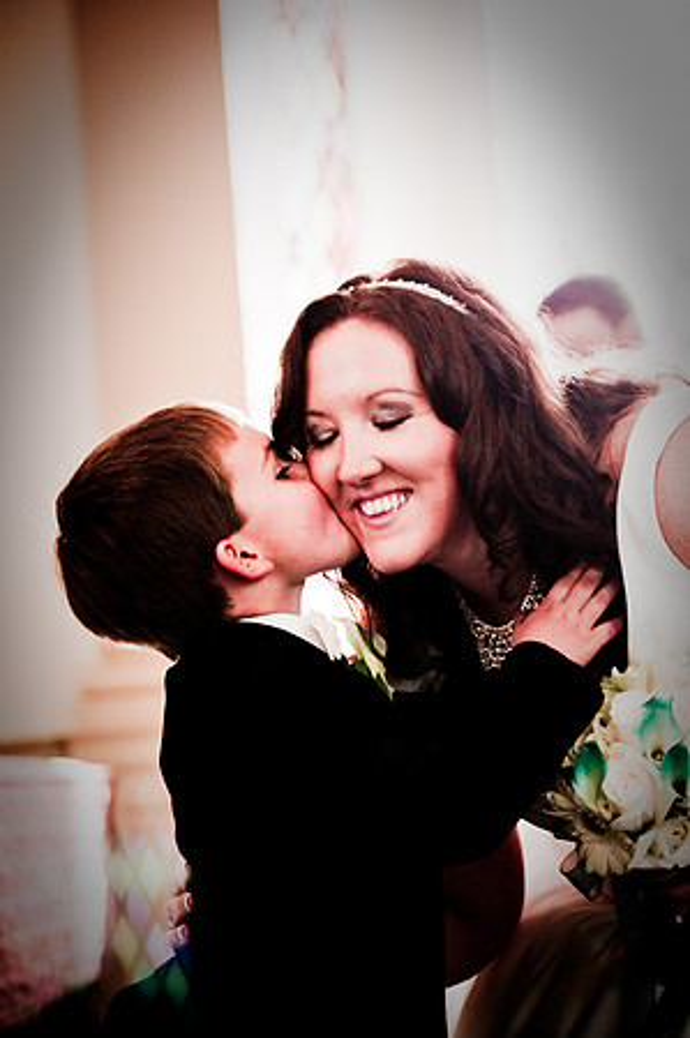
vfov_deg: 21.9
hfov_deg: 14.7
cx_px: 345
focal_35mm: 93
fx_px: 2680
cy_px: 519
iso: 200
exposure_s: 1/125
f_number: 2.8
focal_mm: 62
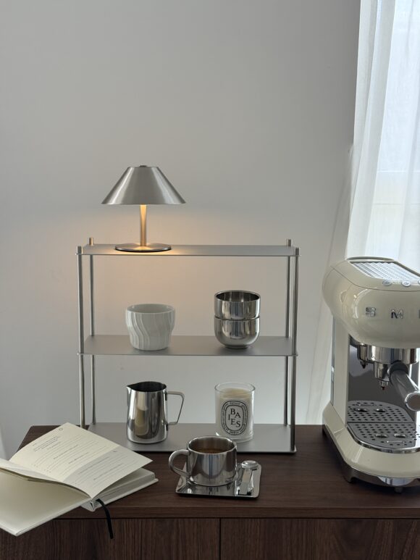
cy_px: 280
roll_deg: -1.0
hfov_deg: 30.3
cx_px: 210
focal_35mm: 48
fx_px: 776
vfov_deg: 39.7
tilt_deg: -8.7
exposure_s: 1/234
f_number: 1.78
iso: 100
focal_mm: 6.76
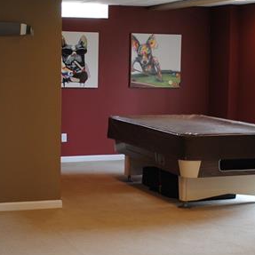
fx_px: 683
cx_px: 133
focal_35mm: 82
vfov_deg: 21.1
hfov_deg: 21.1
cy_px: 131
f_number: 3.5
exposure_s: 1/40
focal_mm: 18
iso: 200
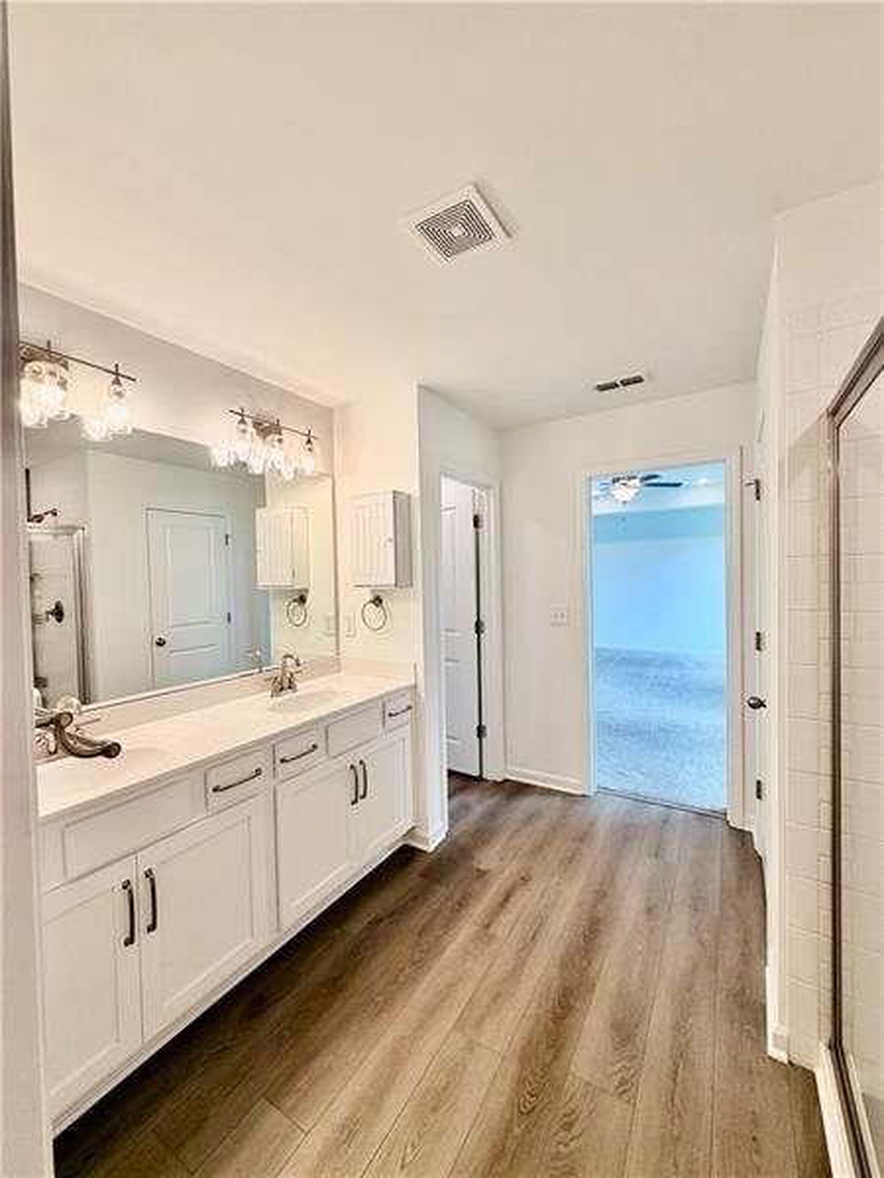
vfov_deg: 102.1
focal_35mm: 14
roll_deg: +1.2
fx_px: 477
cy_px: 589
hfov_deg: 85.7
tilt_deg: -1.2
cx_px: 442
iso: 80
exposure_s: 1/120
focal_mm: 2.22
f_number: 2.2
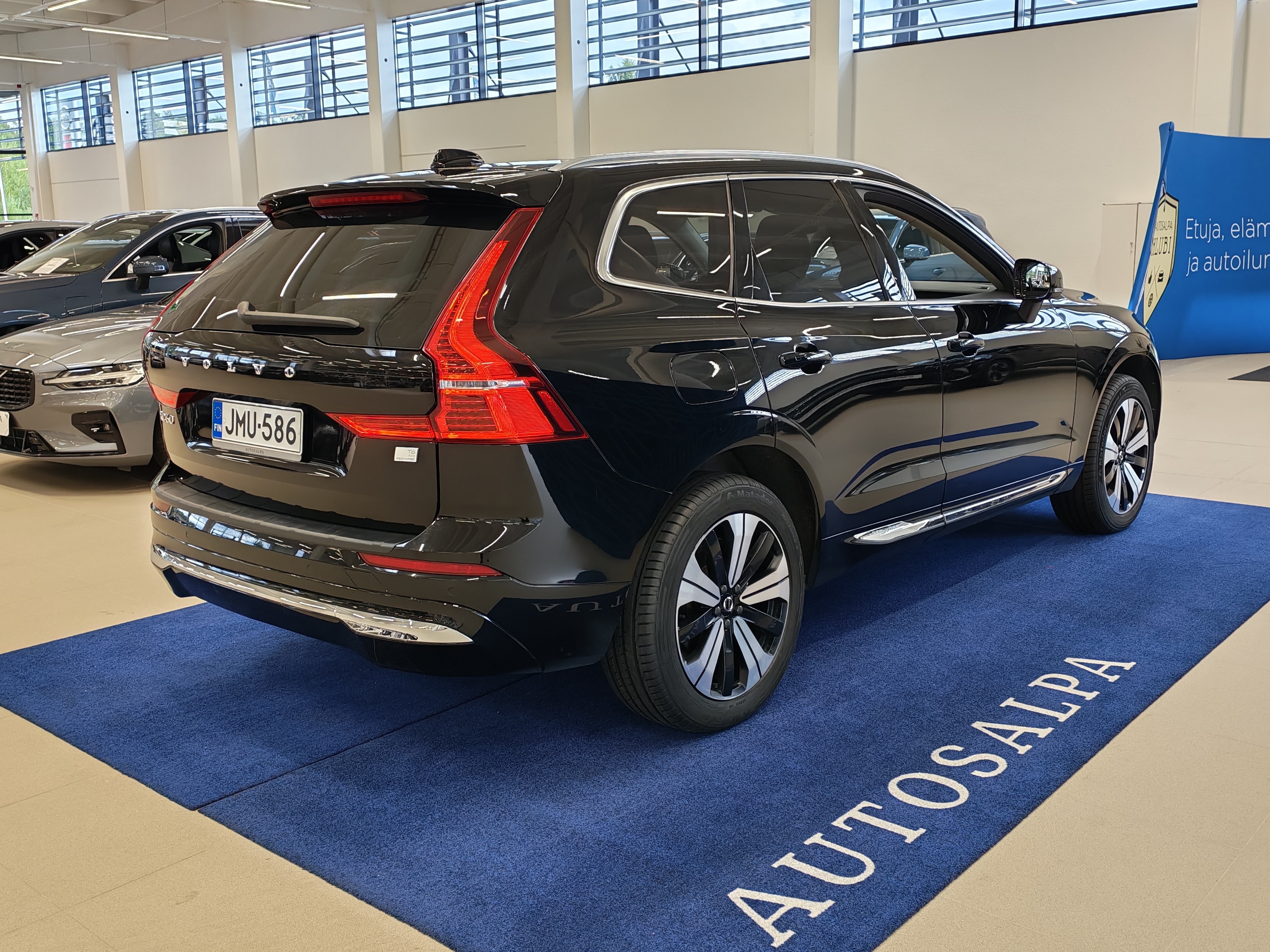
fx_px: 1247
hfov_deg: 54.0
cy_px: 476
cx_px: 635
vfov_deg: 41.8
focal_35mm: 34
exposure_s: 1/100
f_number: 1.9
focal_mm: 6.12
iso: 147
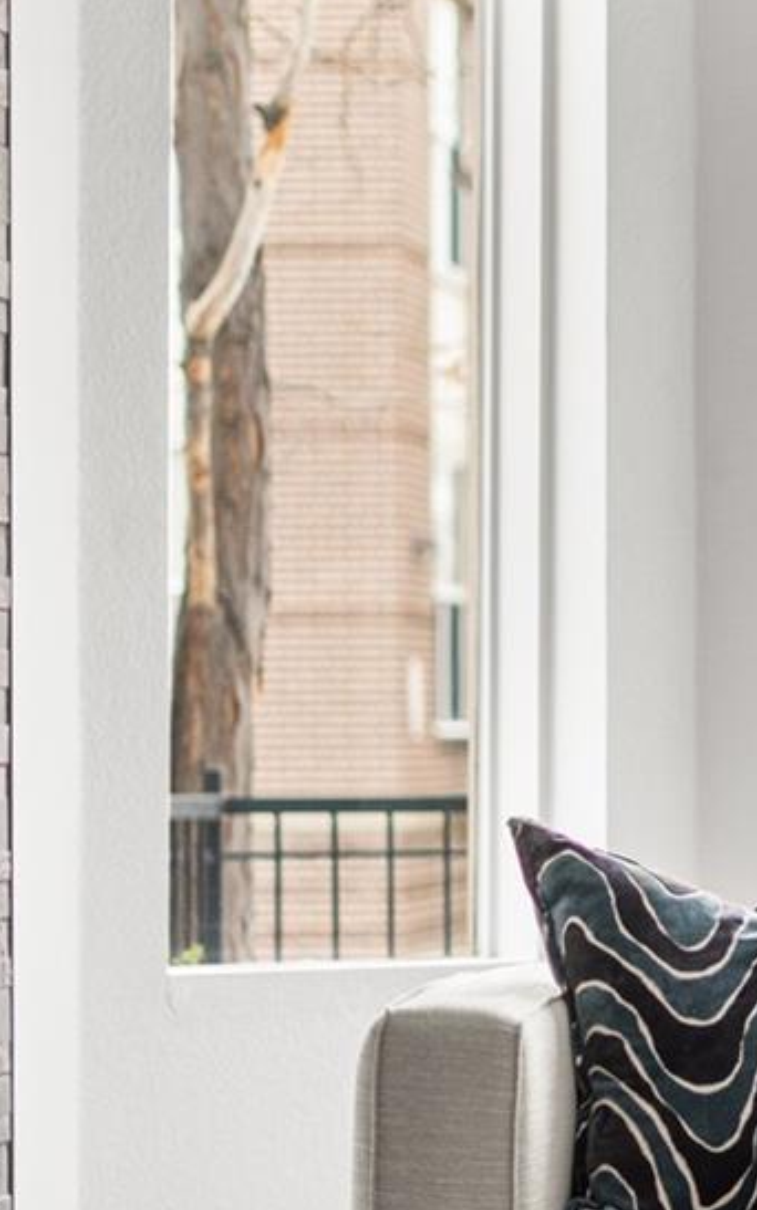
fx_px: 4917
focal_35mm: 149
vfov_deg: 14.0
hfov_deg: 8.5
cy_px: 626
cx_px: 1295
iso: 160
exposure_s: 1/5
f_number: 1.8
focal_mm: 50
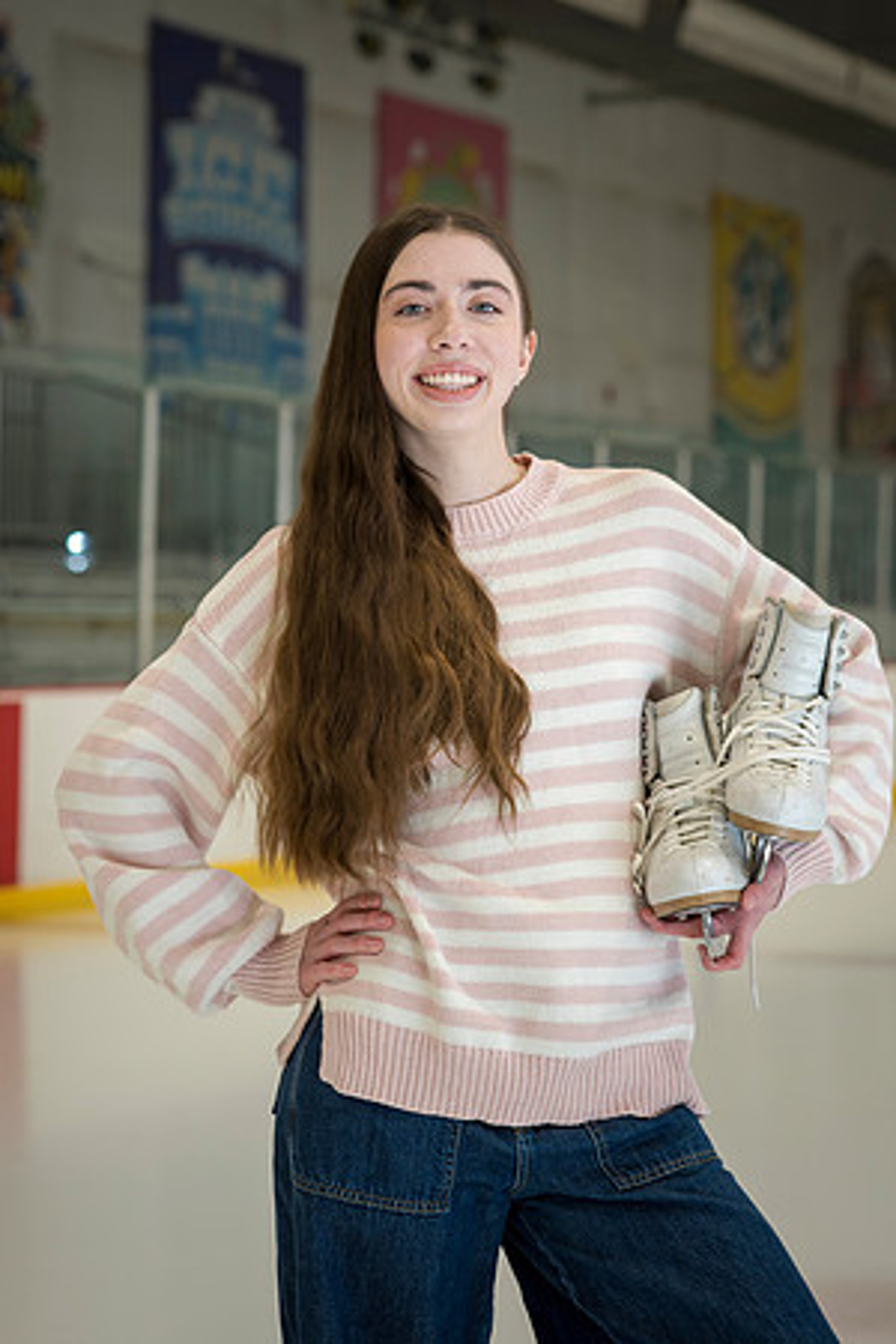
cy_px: 672
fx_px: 3173
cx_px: 448
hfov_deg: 16.1
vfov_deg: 23.9
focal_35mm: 85
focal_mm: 85
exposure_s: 1/250
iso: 1000
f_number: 5
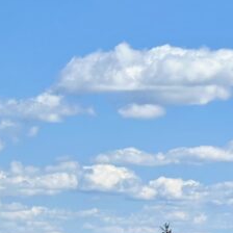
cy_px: 386
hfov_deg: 5.7
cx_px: -196
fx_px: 2315
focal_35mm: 304
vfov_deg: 5.7
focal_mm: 9
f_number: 2.8
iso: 32
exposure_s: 1/881
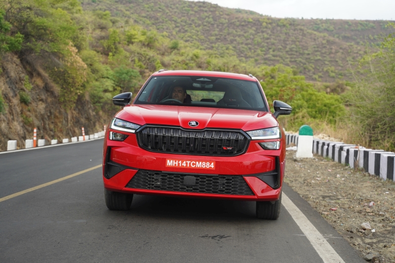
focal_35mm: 58
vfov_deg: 23.4
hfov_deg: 34.5
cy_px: 132
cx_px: 198
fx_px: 636
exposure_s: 1/500
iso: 640
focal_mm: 58
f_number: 4.5
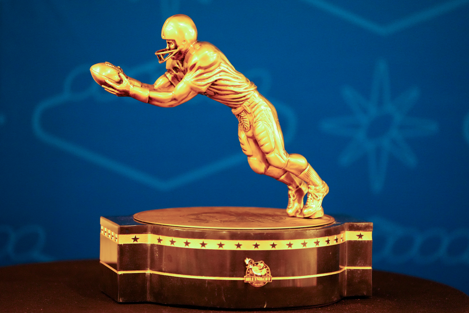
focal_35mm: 159
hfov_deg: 12.9
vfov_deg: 8.6
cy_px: 156
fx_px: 2071
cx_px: 234
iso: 5000
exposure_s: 1/80
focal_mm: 159
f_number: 2.8
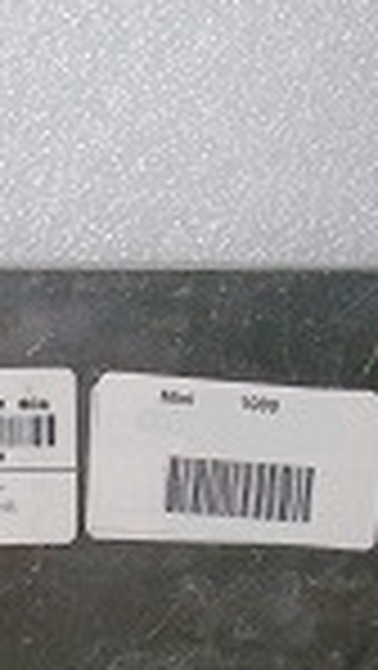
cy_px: 634
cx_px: -342
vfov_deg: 17.9
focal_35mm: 117
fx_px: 2081
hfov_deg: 9.8
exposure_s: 1/40
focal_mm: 7.1
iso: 400
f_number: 6.5
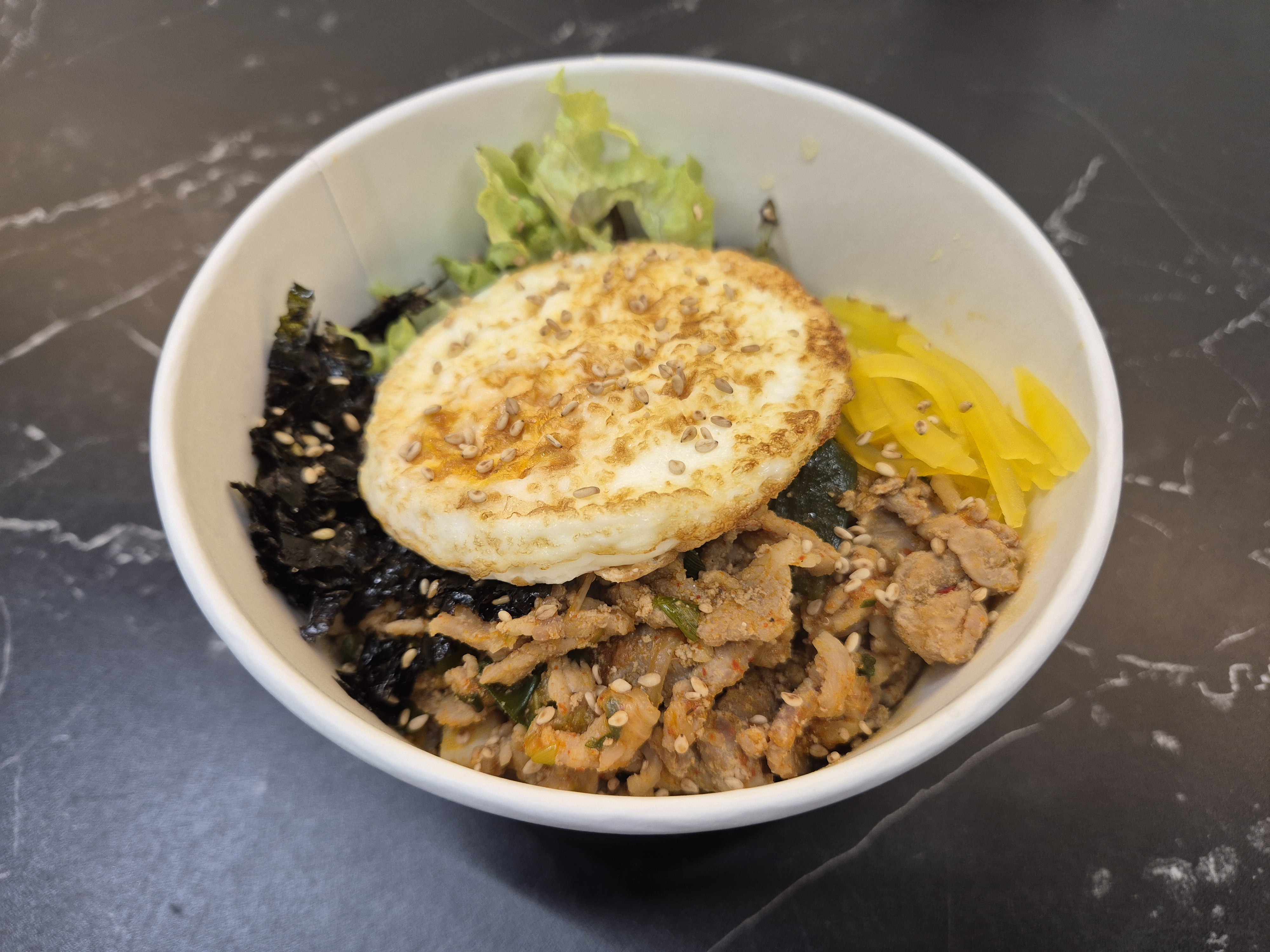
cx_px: 635
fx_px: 844
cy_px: 476
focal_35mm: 23
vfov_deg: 58.9
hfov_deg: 73.9
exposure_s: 1/120
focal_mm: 5.4
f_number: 1.8
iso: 100
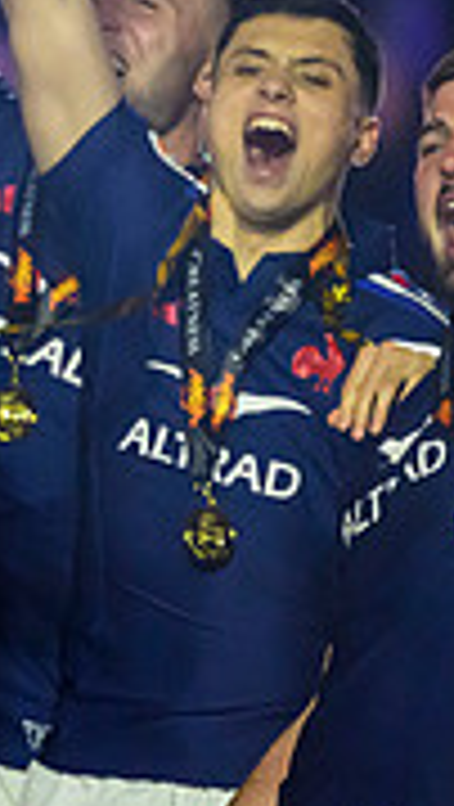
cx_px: -773
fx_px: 40546
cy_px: 160
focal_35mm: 1899
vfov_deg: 1.1
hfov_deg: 0.6
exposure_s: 1/640
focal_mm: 560
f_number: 4
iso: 10000
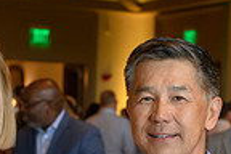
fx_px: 905
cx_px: 175
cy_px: 225
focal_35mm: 141
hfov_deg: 14.5
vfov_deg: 9.5
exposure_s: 1/125
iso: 1000
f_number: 3.2
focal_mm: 35
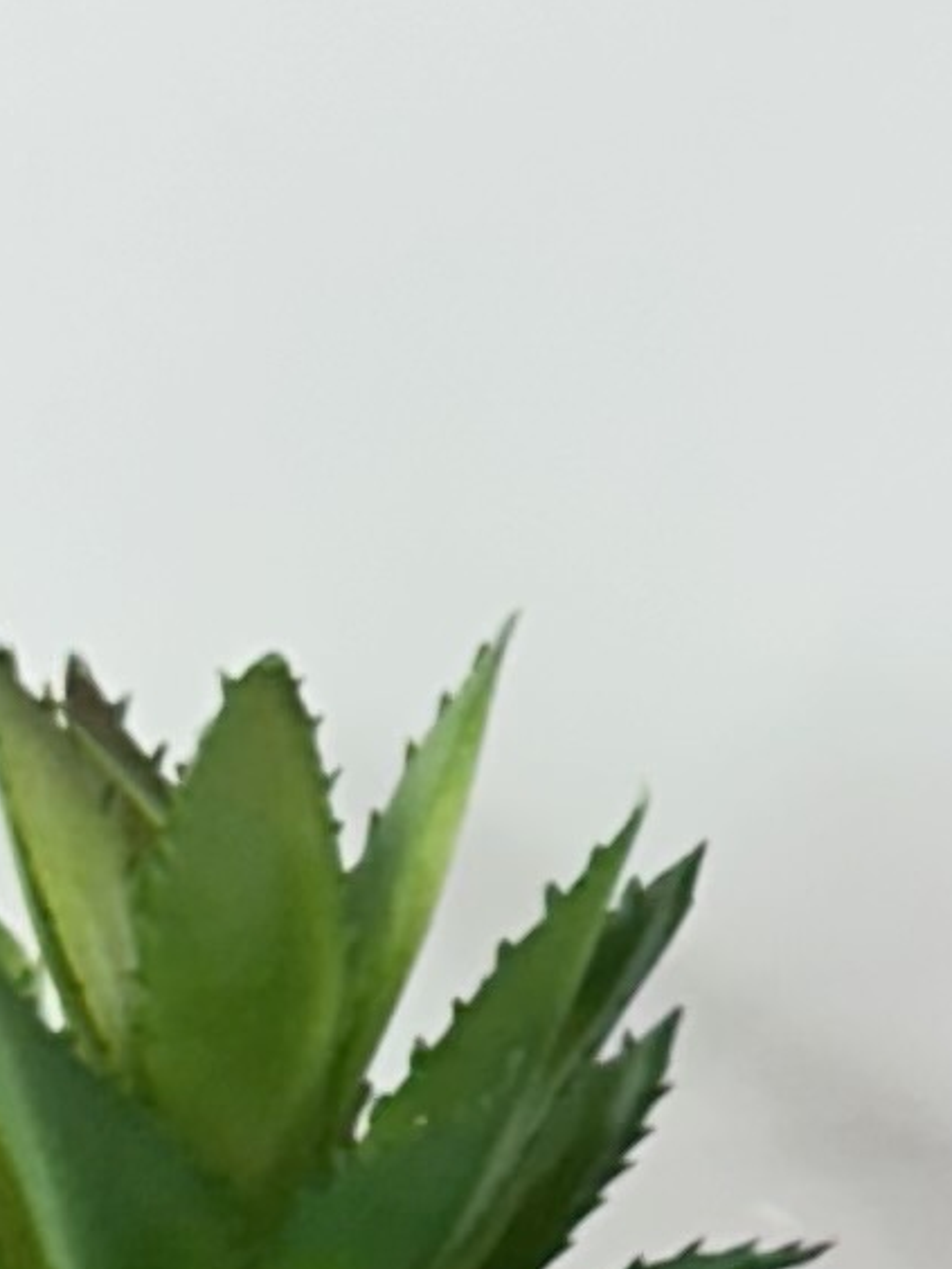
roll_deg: +2.7
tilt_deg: -25.4
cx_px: 3272
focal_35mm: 343
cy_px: 1591
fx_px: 12577
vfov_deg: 5.7
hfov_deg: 4.1
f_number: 1.78
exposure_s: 1/100
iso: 80
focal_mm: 6.86
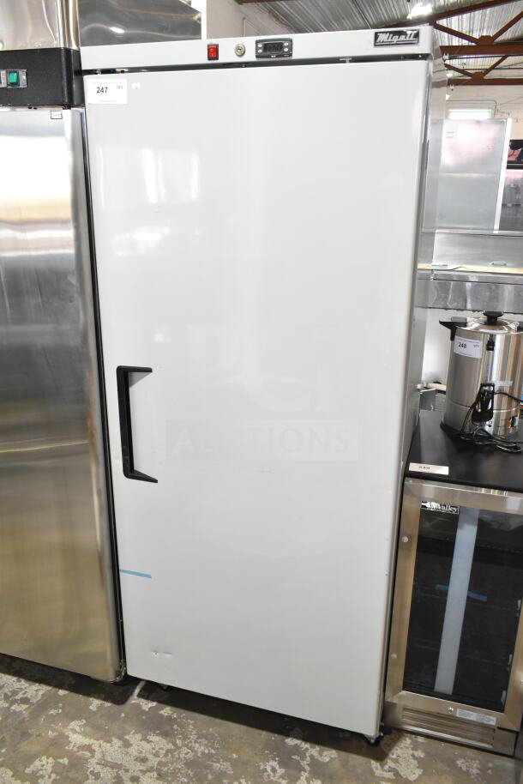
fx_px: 653
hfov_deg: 43.6
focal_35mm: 30
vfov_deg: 61.9
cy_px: 392
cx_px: 262
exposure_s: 1/125
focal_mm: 20
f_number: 5.6
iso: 1600
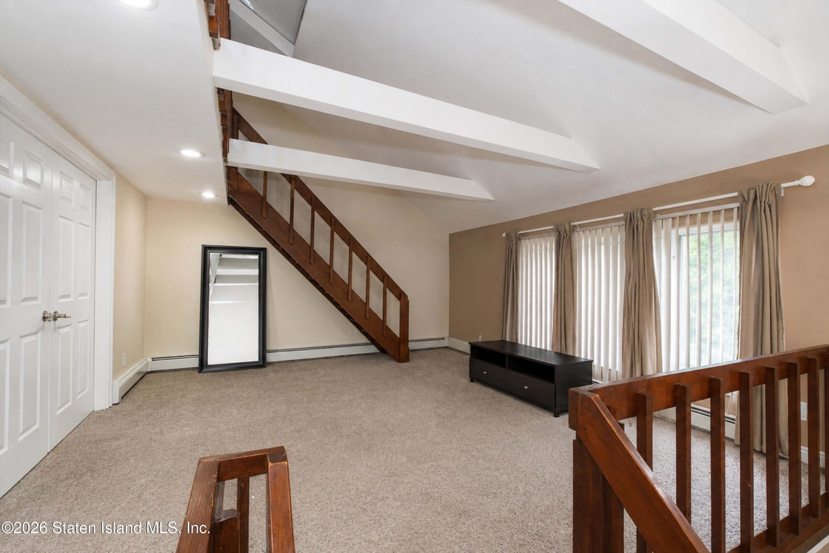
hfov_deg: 100.4
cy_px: 276
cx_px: 414
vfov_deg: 77.3
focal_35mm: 15
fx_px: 345
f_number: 8
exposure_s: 1/60
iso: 1600
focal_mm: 10
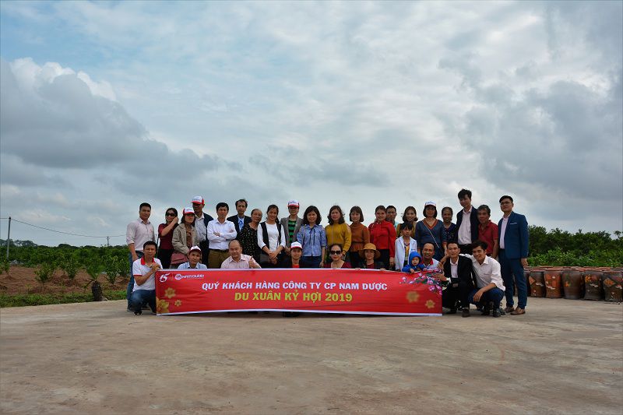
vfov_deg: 41.7
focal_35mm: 32
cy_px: 208
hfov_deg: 59.5
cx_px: 312
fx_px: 545
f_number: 8
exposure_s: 1/250
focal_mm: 21
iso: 140
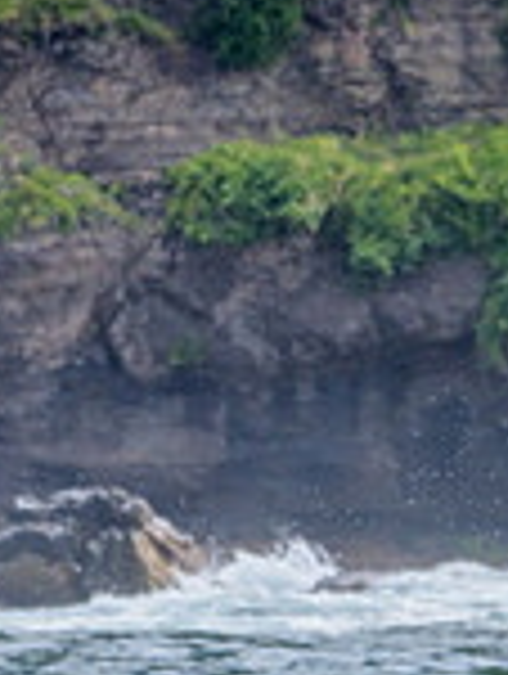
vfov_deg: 1.4
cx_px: 949
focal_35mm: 1366
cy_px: 772
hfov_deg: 1.1
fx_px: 26653
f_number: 5.6
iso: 250
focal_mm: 300
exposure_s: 1/2000
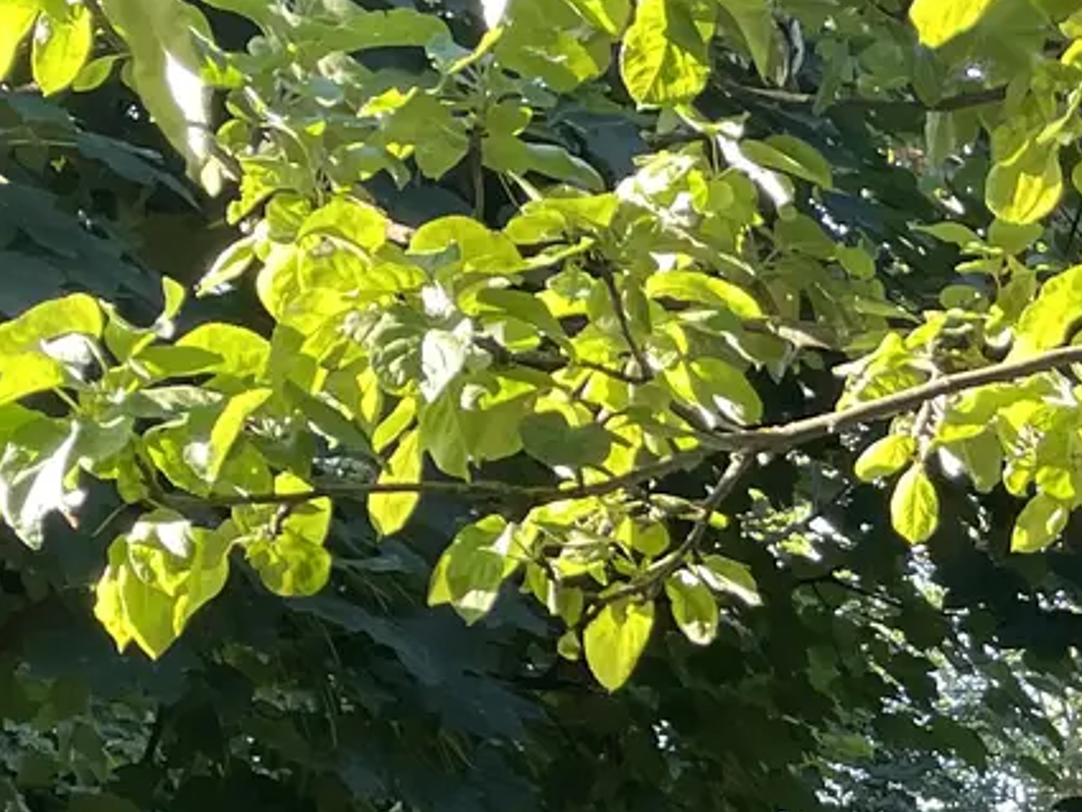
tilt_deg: +1.4
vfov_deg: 12.4
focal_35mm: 110
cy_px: 1438
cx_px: 1637
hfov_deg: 16.3
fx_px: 3439
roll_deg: -0.8
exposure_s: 1/121
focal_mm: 4.2
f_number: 1.6
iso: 80
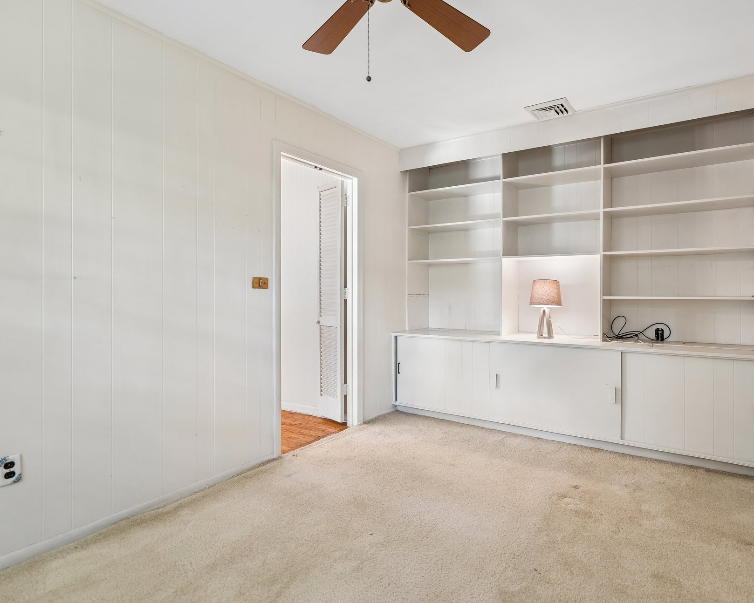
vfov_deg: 70.8
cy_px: 312
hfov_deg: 82.8
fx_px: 424
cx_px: 430
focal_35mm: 19
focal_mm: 16
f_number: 2.8
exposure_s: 1/20
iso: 400
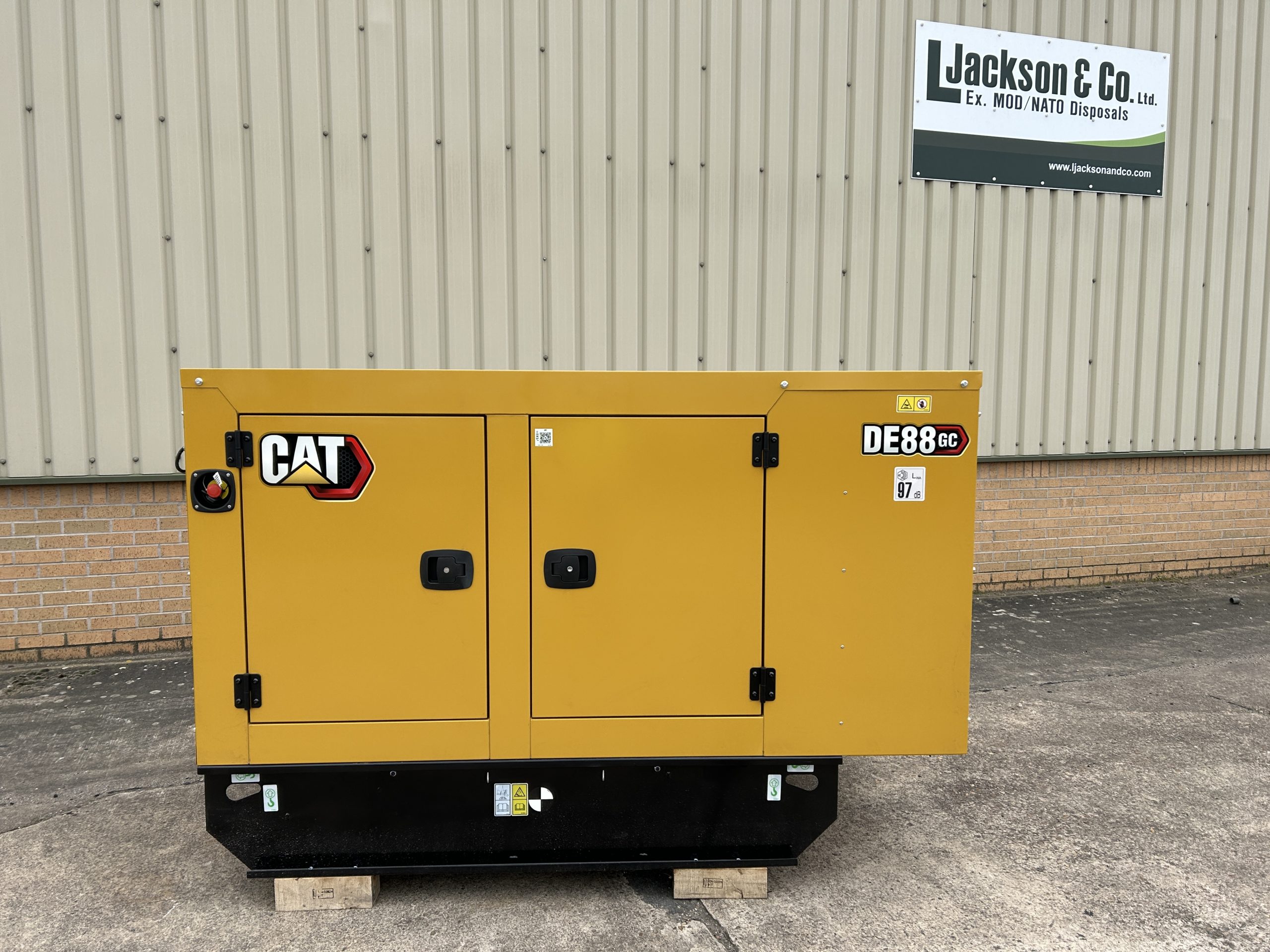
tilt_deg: -3.2
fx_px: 954
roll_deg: -0.6
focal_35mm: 26
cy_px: 476
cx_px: 635
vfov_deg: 53.1
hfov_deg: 67.3
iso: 50
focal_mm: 5.7
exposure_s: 1/1377
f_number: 1.5
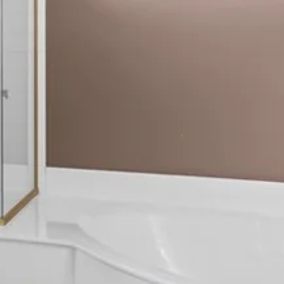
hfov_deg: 21.5
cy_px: 64
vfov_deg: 25.0
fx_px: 631
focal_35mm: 68
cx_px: -136
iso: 400
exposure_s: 1/200
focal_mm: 17
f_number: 8
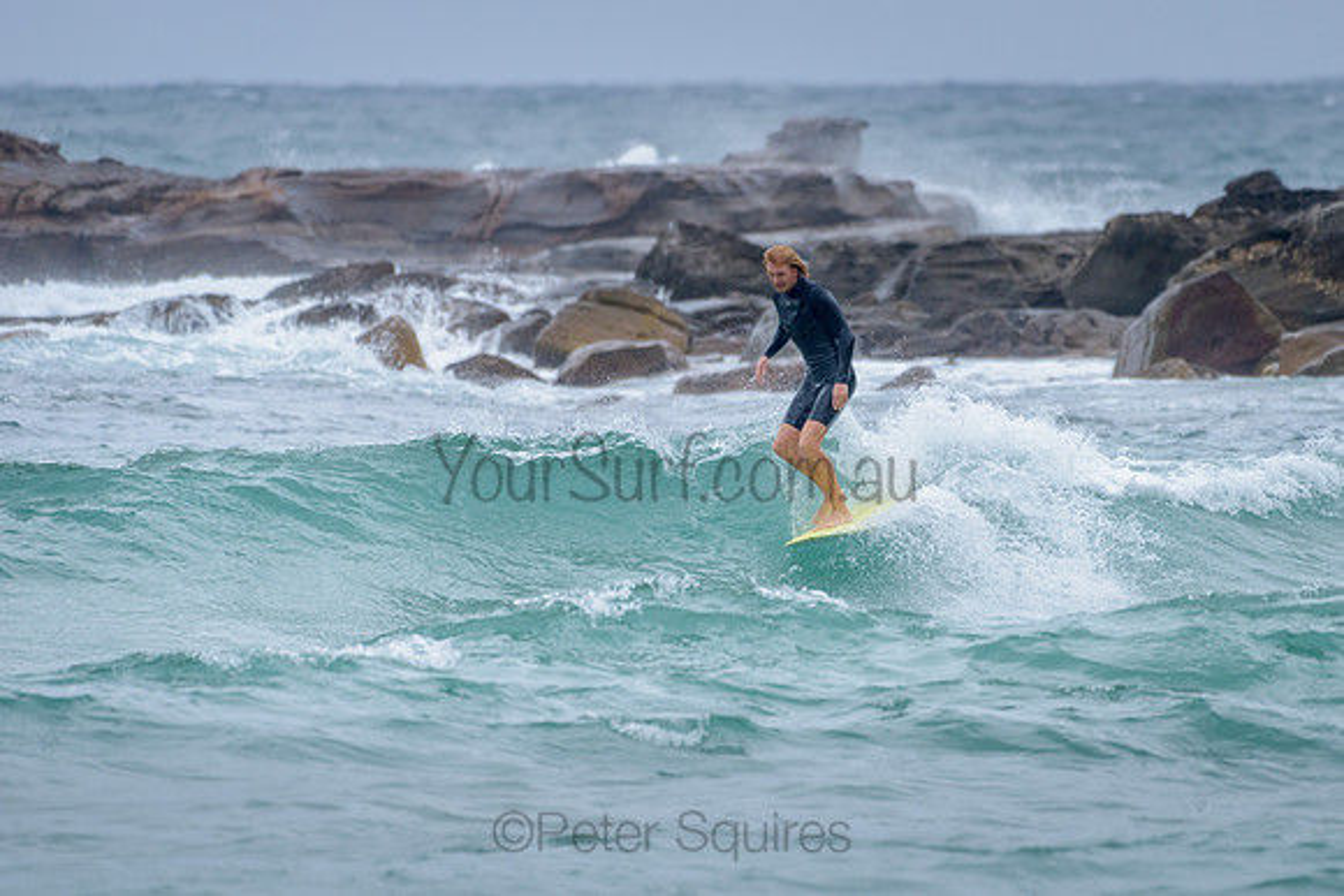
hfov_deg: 3.4
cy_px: 487
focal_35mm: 613
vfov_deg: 2.2
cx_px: 814
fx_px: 22898
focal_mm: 500
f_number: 5.6
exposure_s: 1/800
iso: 450
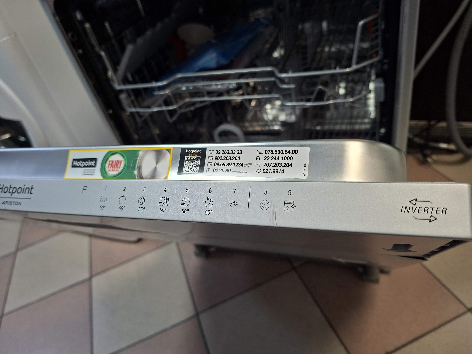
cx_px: 236
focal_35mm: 23
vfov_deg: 58.9
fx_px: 314
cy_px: 177
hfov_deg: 73.9
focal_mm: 5.54
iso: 320
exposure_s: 1/100
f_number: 1.8
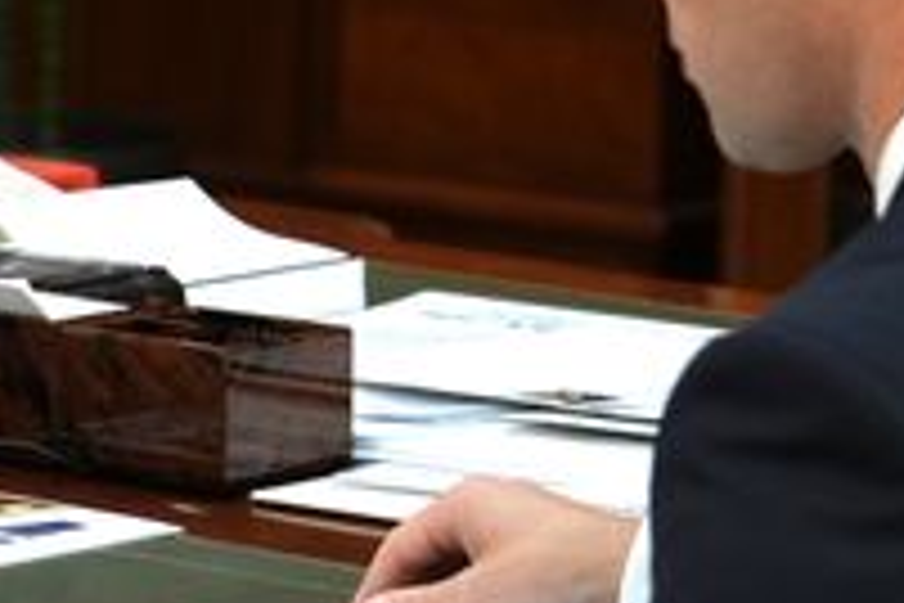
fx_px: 6127
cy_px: 140
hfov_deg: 8.3
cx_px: -376
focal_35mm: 244
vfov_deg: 5.6
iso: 2000
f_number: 4.5
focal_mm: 70
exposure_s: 1/160
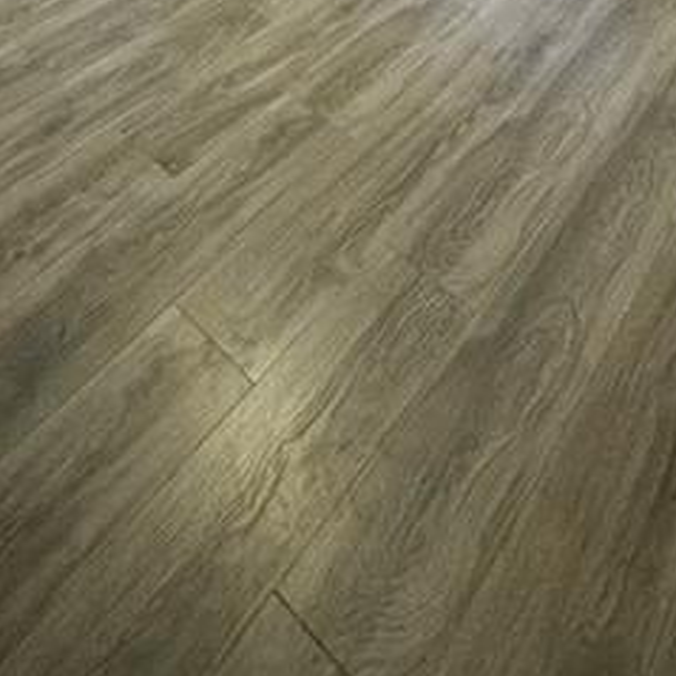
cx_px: 267
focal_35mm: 40
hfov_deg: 41.6
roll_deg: -1.5
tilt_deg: -14.8
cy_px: -318
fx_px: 884
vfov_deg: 28.6
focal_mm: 2.22
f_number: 2.2
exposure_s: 1/60
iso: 1000
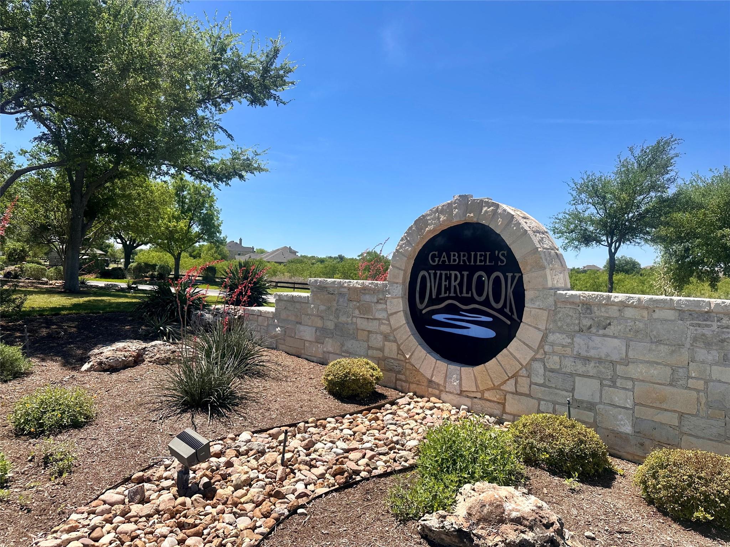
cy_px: 274
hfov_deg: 71.6
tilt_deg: -1.3
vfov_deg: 56.8
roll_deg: -0.8
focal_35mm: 24
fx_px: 506
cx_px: 365
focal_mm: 6.86
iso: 80
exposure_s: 1/3861
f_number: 1.78
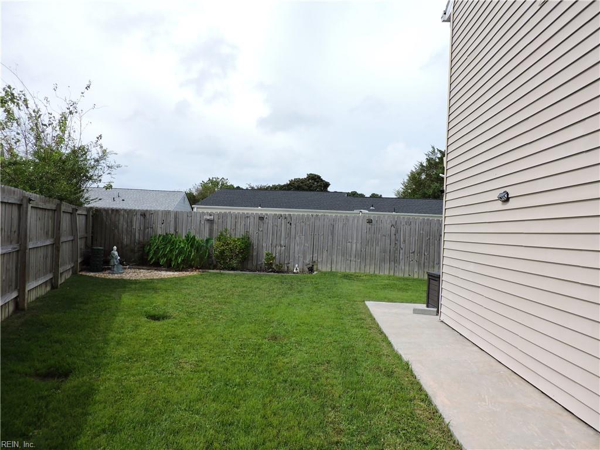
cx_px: 300
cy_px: 225
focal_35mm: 24
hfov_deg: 71.6
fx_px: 416
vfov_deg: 56.8
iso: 100
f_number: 3
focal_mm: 4.3
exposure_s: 1/1250
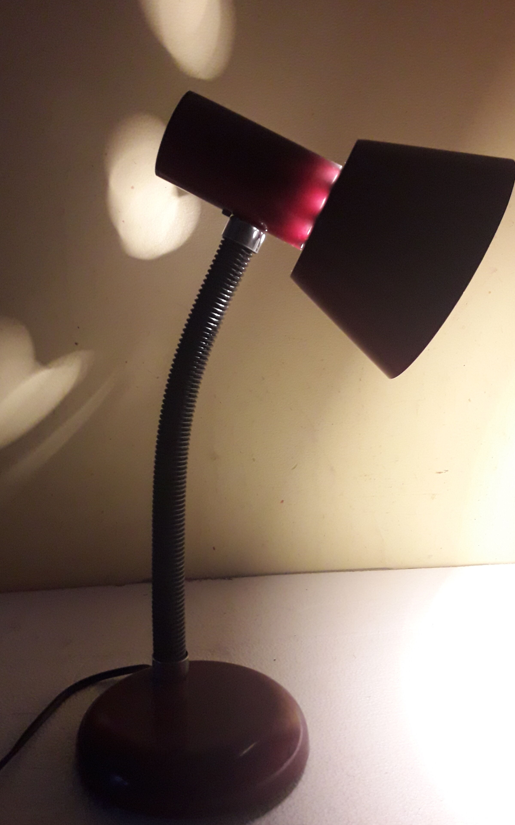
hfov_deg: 39.4
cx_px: 226
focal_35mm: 32
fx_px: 719
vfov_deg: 59.7
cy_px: 416
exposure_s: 1/33
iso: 200
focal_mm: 3.7
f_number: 1.9
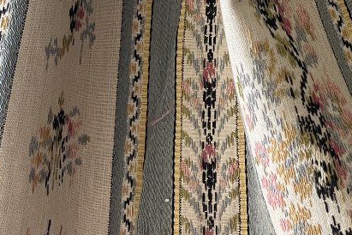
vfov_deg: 16.4
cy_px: -112
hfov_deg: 25.5
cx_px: 339
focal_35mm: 76
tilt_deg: -75.8
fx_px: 743
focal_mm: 5.1
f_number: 1.6
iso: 160
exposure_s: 1/60
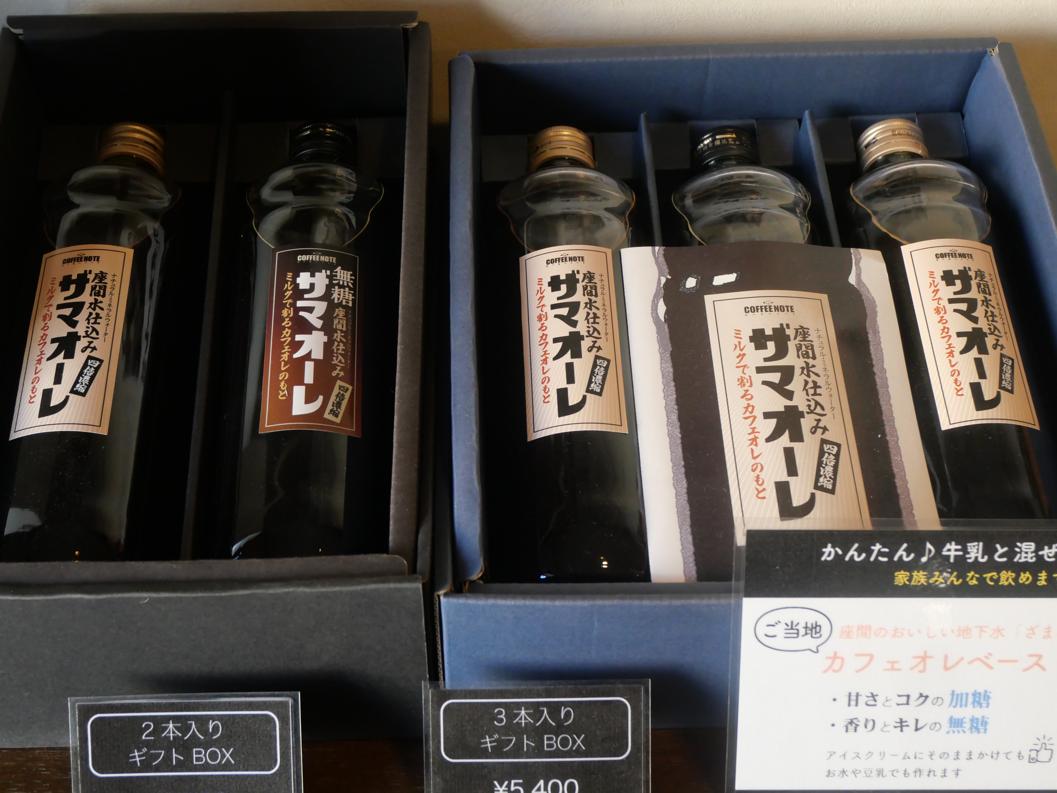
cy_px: 440
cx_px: 506
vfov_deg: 32.8
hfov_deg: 42.9
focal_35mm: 44
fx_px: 1344
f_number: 4.3
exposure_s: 1/125
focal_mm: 19
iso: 1600
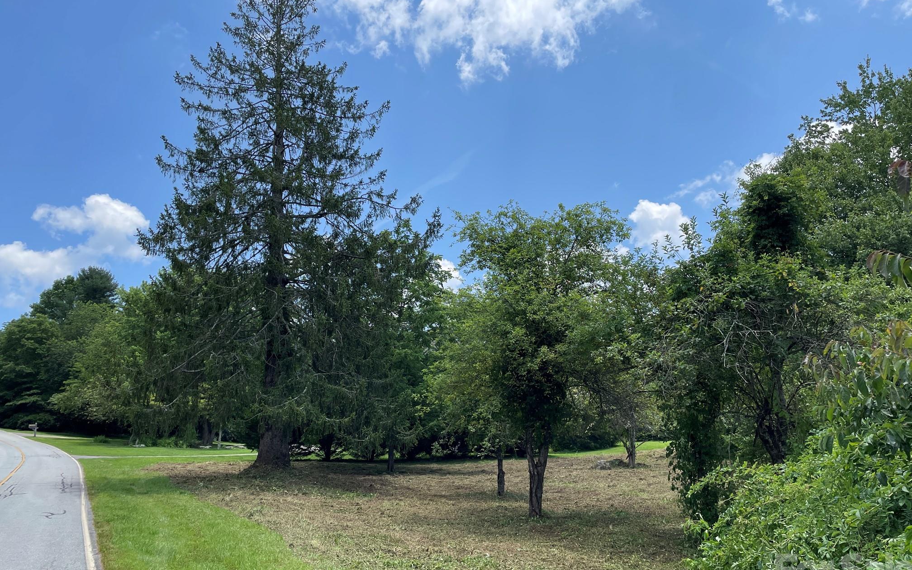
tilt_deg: +15.0
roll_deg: +1.8
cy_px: 295
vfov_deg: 44.5
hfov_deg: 66.5
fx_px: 696
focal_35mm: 28
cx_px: 456
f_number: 1.6
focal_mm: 4.2
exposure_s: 1/3125
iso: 32
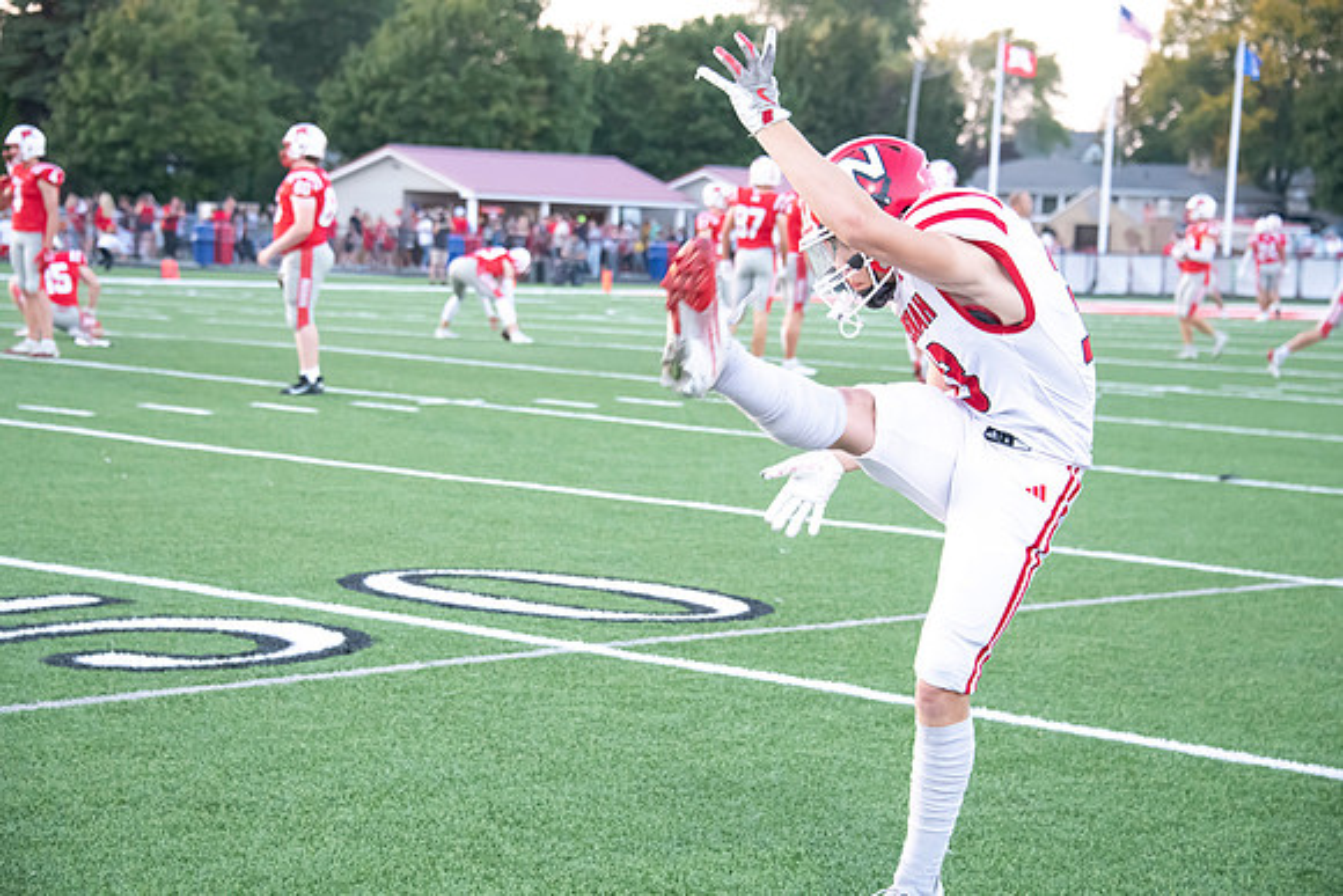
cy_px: 448
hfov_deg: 20.8
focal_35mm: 98
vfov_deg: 14.0
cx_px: 672
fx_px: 3657
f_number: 5.6
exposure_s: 1/500
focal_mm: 98
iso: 4000
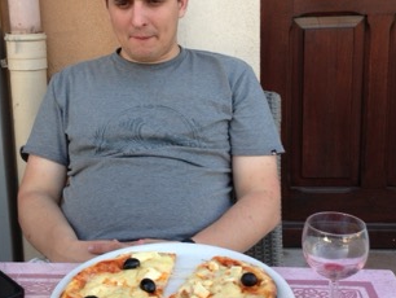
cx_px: 155
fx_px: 641
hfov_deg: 34.2
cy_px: 118
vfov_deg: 26.1
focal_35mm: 56
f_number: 2.4
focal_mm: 4.13
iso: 64
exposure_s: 1/60
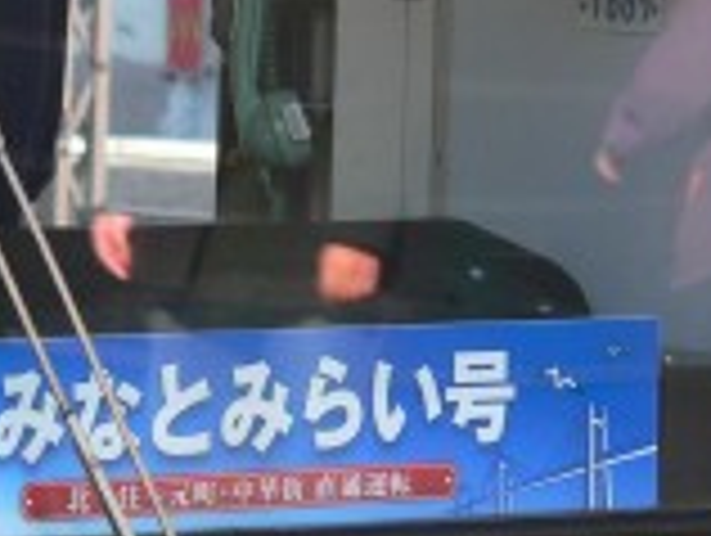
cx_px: 166
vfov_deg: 3.7
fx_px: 8311
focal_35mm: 404
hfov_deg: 4.9
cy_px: 455
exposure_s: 1/100
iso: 80
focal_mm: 26.7
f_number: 2.8
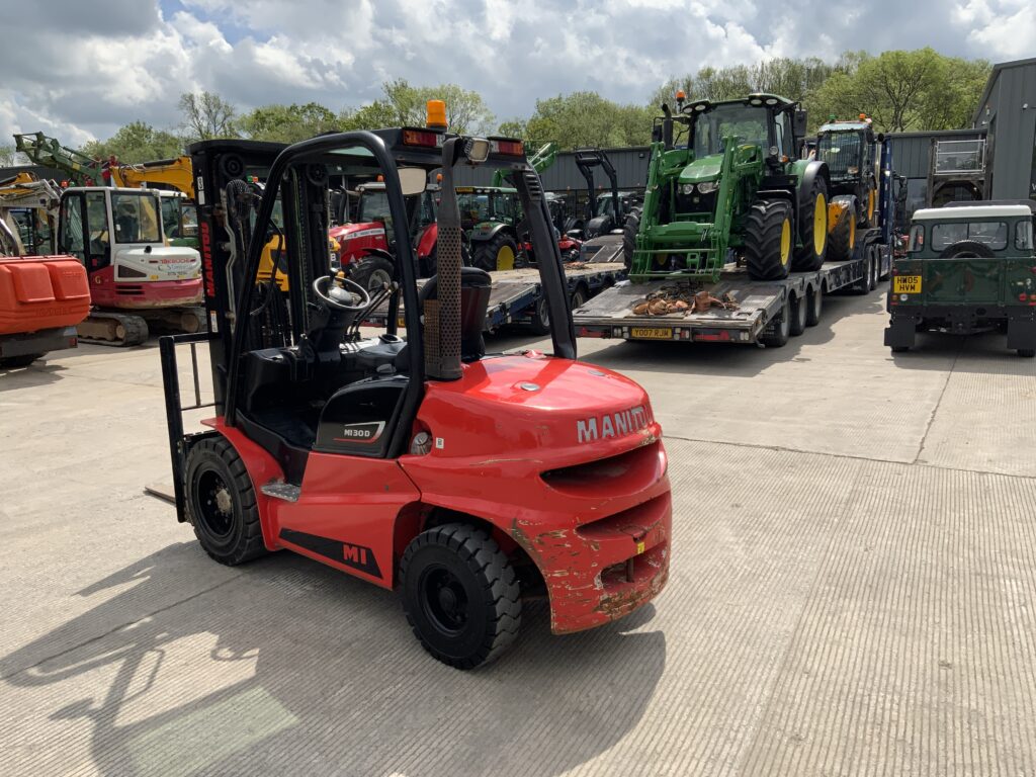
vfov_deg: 48.2
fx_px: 868
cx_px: 518
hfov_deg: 61.7
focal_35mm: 29
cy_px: 388
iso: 20
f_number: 1.8
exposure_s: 1/2227
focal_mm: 3
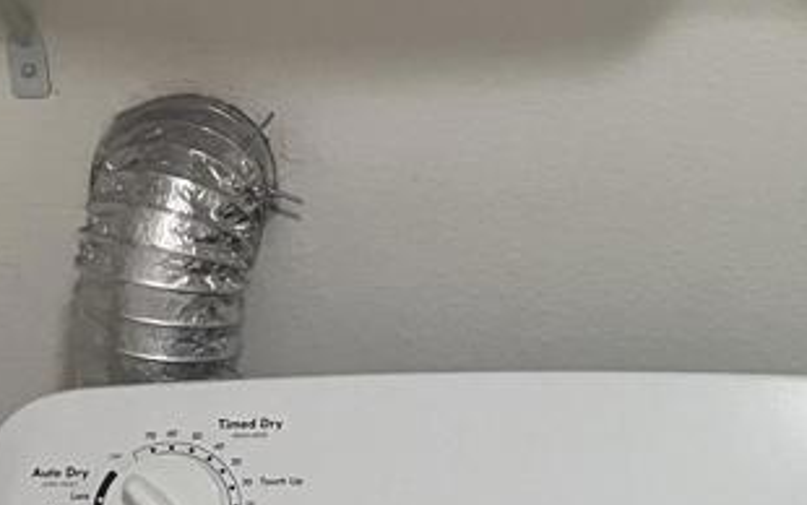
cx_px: 1083
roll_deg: +0.3
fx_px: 2156
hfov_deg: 19.4
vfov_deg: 13.3
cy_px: 411
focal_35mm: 98
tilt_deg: -15.9
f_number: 1.8
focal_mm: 3.99
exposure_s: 1/60
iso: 160
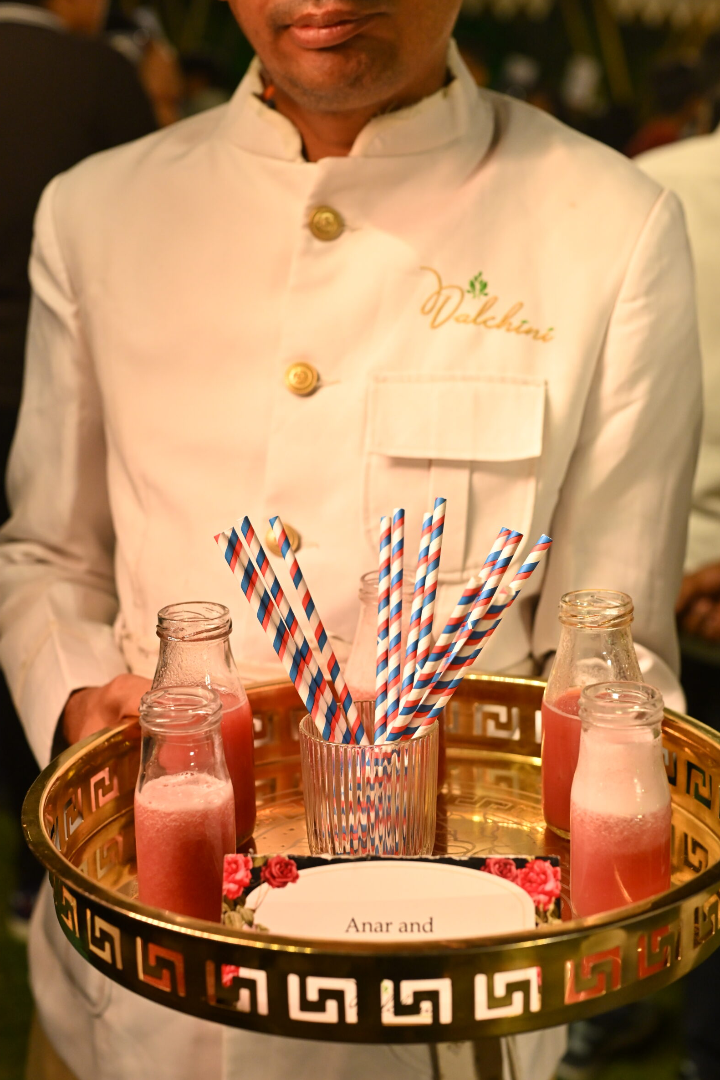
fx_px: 1619
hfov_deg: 25.1
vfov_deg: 36.8
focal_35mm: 54
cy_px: 579
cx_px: 360
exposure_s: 1/500
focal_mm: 50
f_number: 4
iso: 1600
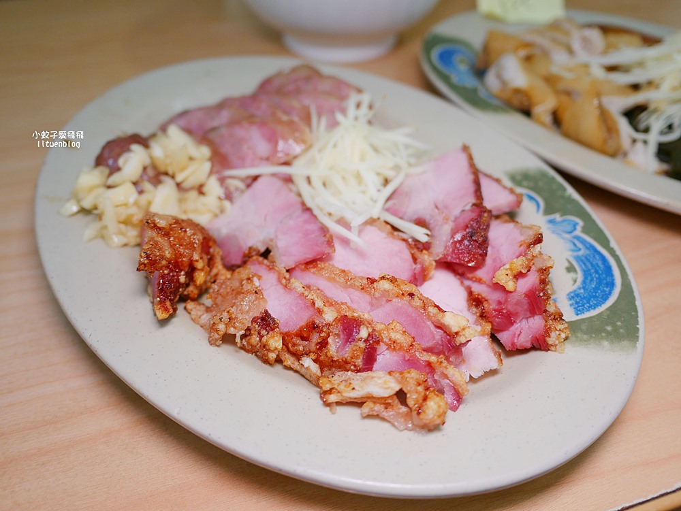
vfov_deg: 49.8
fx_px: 551
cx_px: 340
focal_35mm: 28
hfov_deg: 63.4
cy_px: 256
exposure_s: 1/100
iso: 200
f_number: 2.5
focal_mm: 14
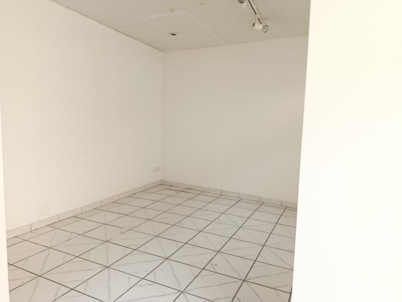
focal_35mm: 24
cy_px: 151
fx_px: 279
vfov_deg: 56.8
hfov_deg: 71.6
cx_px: 201
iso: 337
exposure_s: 1/100
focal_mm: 5.24
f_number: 1.7
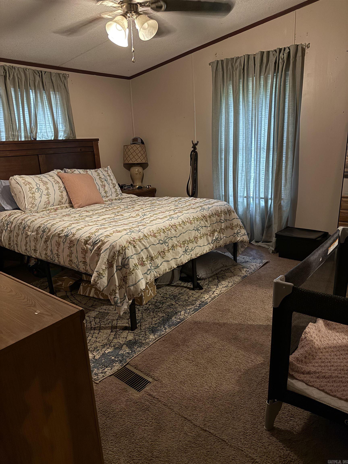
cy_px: 232
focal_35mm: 24
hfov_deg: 56.8
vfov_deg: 71.6
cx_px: 174
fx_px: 322
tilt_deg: -15.0
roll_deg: +1.2
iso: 800
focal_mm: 6.76
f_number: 1.78
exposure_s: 1/40
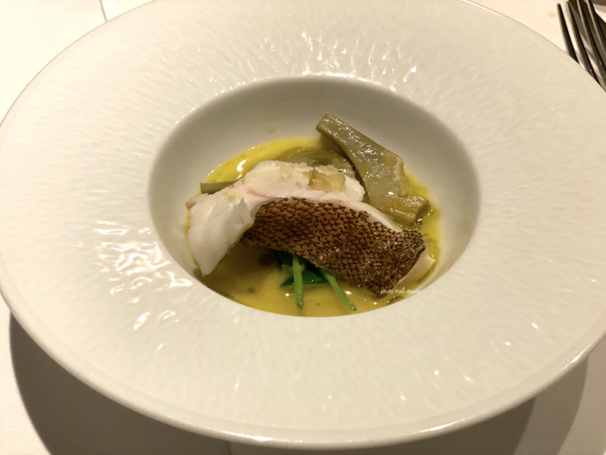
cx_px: 303
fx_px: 910
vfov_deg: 28.0
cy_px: 228
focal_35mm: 52
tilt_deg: -46.8
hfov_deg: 36.8
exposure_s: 1/33
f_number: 2
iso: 320
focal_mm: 6
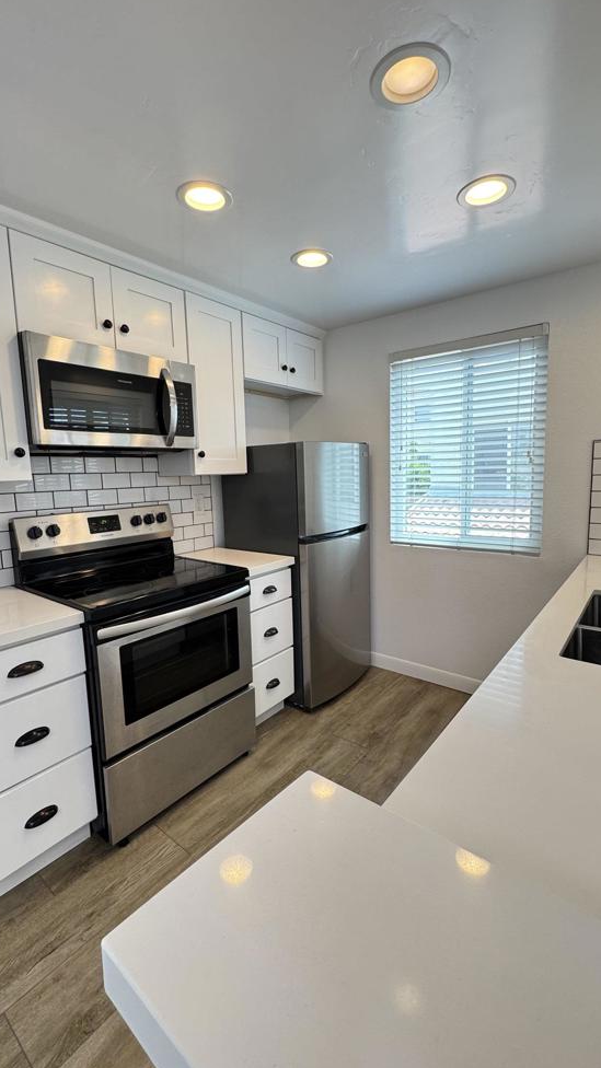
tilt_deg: -6.8
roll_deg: +2.0
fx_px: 453
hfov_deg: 67.1
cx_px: 298
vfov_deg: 99.4
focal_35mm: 16
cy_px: 529
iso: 160
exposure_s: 1/120
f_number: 2.2
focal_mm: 2.22
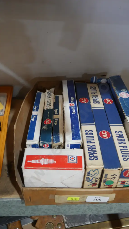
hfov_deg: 33.5
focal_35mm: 35
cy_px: 114
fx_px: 213
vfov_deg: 56.6
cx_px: 83
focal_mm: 16
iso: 640
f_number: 3.6
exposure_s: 1/60
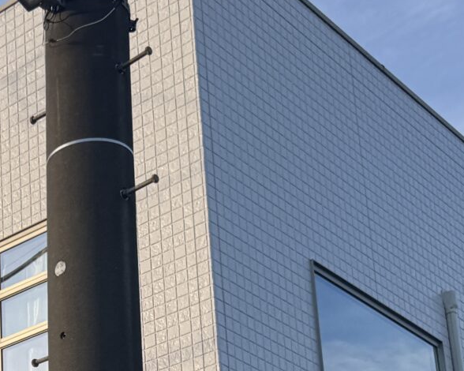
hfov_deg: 17.7
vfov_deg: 14.3
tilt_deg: +18.3
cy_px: 510
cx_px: -120
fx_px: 1400
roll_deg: +1.9
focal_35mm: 102
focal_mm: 6.76
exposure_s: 1/2105
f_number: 1.78
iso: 80
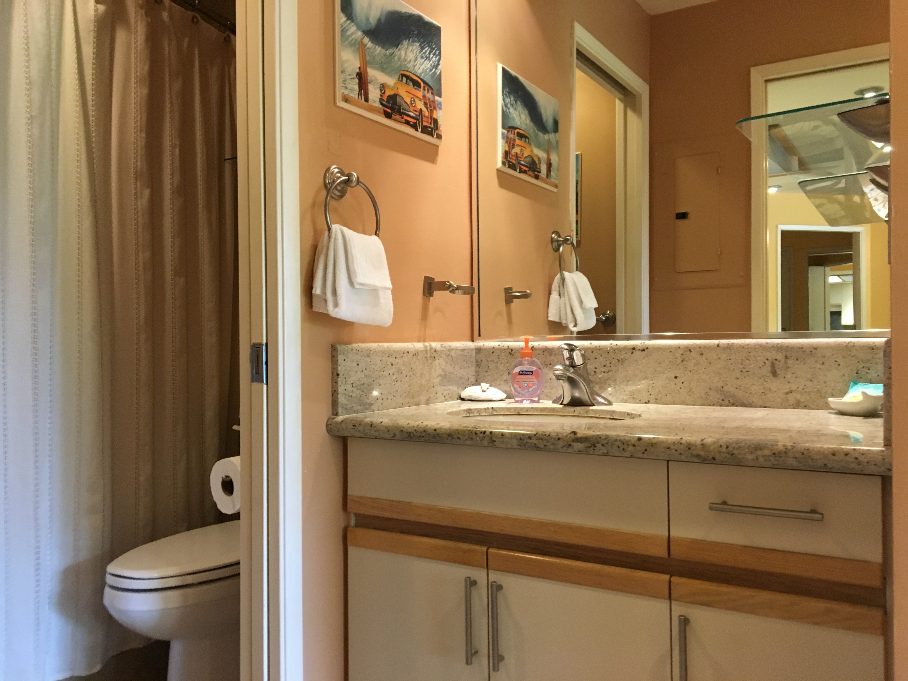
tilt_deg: -0.4
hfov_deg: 61.7
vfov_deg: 48.2
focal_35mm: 29
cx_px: 454
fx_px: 761
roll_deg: +0.8
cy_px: 340
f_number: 2.2
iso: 125
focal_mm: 4.15
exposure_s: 1/30
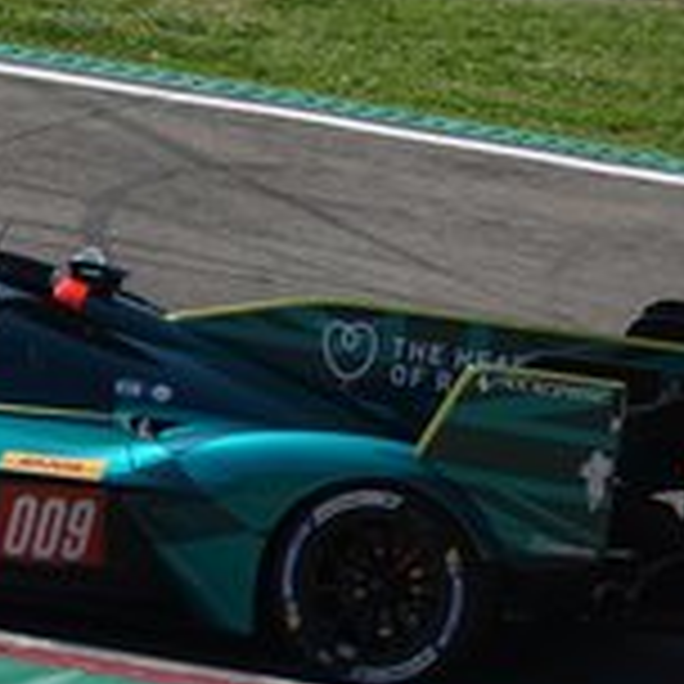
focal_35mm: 803
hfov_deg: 2.2
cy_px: 468
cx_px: 18
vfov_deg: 2.2
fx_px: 17951
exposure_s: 1/1600
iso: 160
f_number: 4
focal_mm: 117.29
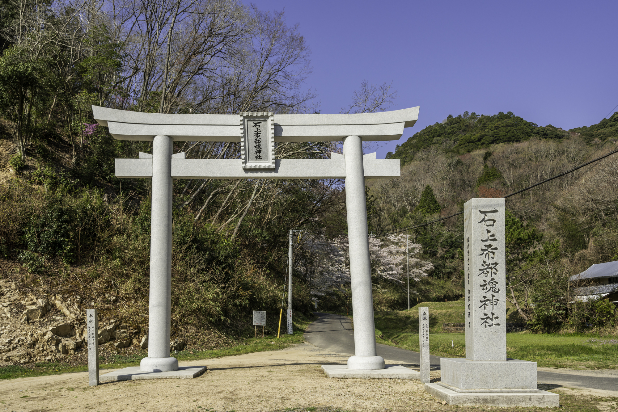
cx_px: 309
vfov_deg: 41.1
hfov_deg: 58.7
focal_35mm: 32
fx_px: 549
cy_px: 206
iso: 160
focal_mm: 32
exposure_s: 1/400
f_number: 8
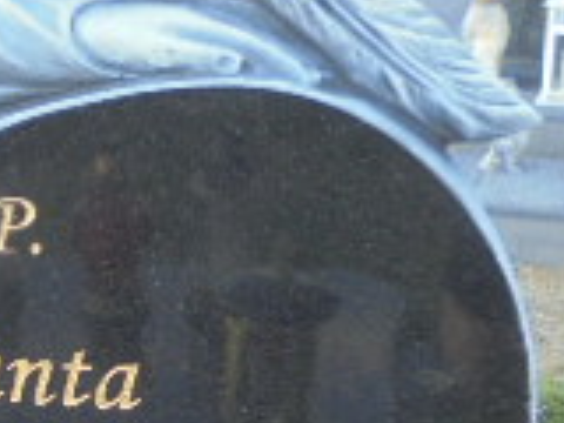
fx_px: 1694
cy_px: 398
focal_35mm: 104
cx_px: 123
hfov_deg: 18.7
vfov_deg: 14.1
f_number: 3.5
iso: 100
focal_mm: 4.6
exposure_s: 1/50
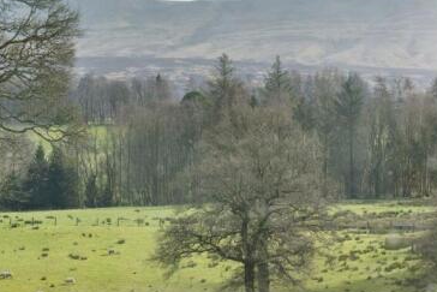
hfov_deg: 11.5
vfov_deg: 7.7
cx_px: 173
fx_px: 2161
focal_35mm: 178
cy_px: 61
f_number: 10
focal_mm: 66
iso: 640
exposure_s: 1/1600
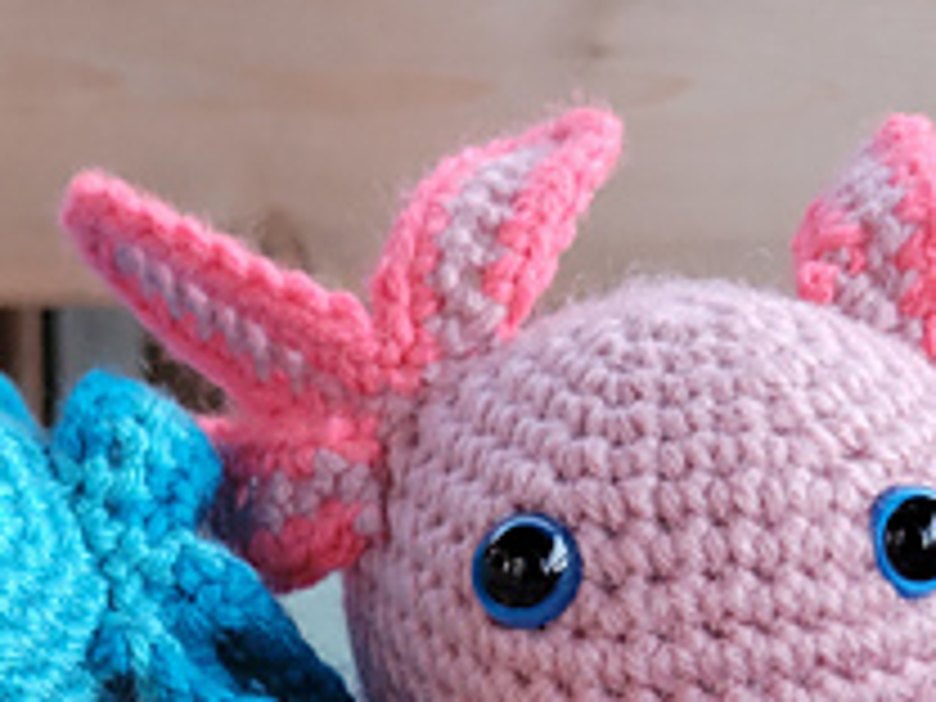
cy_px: 1030
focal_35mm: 80
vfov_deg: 16.8
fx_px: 2163
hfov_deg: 24.1
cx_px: 198
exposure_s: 1/40
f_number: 1.8
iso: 200
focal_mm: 5.4
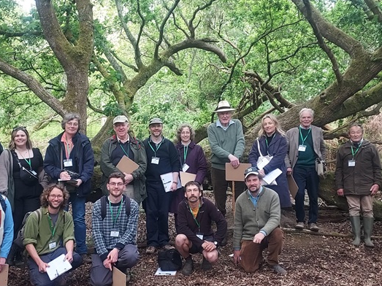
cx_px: 165
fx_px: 519
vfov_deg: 30.8
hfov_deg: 40.4
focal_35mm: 47
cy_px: 163
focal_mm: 4.6
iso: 80
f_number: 1.8
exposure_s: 1/60
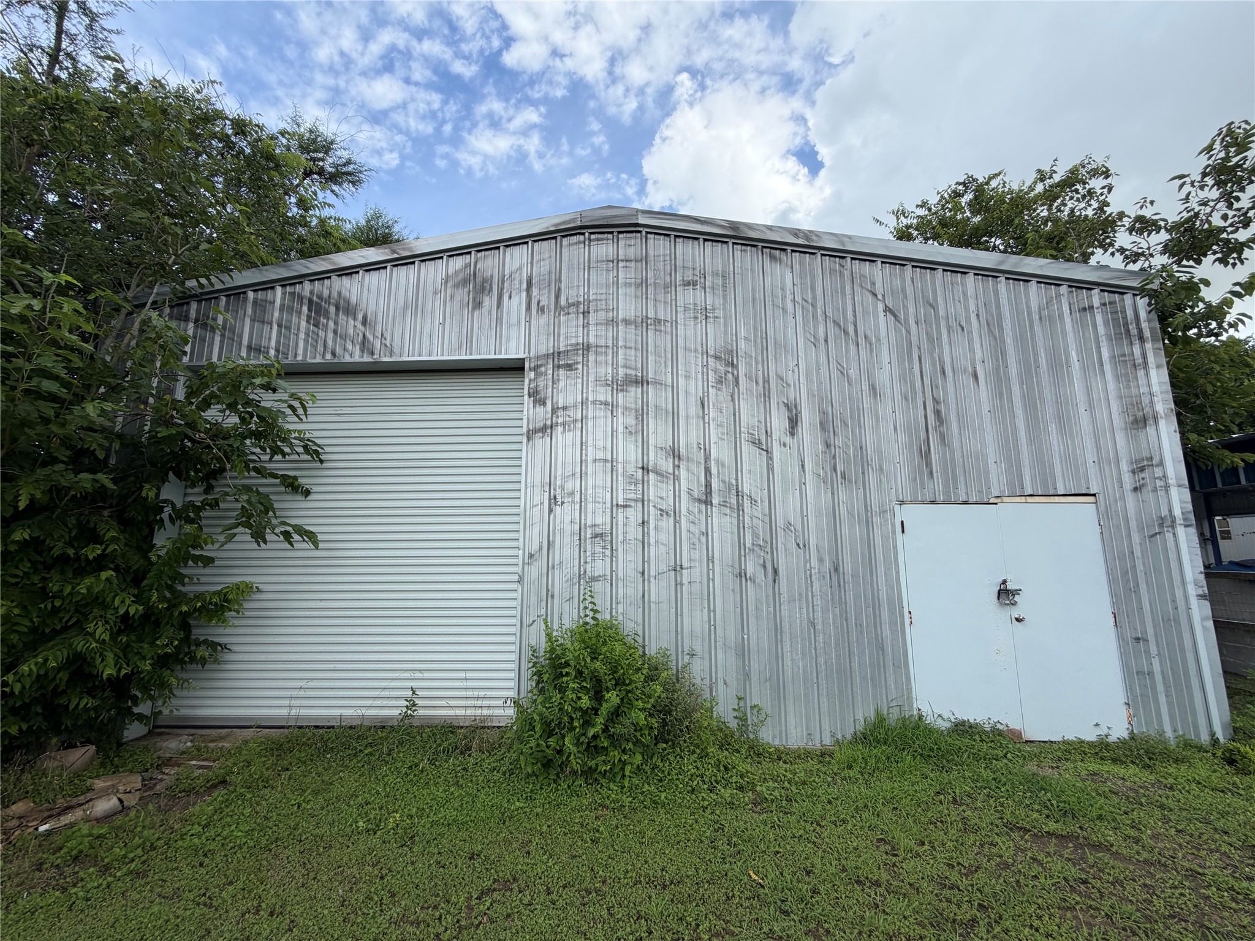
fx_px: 508
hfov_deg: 102.1
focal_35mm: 14
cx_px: 628
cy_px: 470
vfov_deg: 85.7
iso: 40
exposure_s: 1/770
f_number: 2.2
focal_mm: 2.22
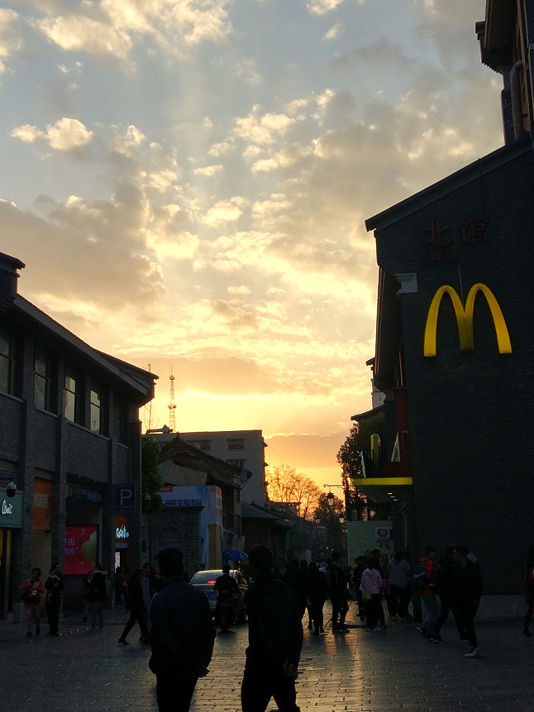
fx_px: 1070
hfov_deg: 28.0
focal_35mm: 52
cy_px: 318
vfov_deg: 36.8
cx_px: 218
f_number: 2
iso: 100
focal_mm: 4.26
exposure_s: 1/662
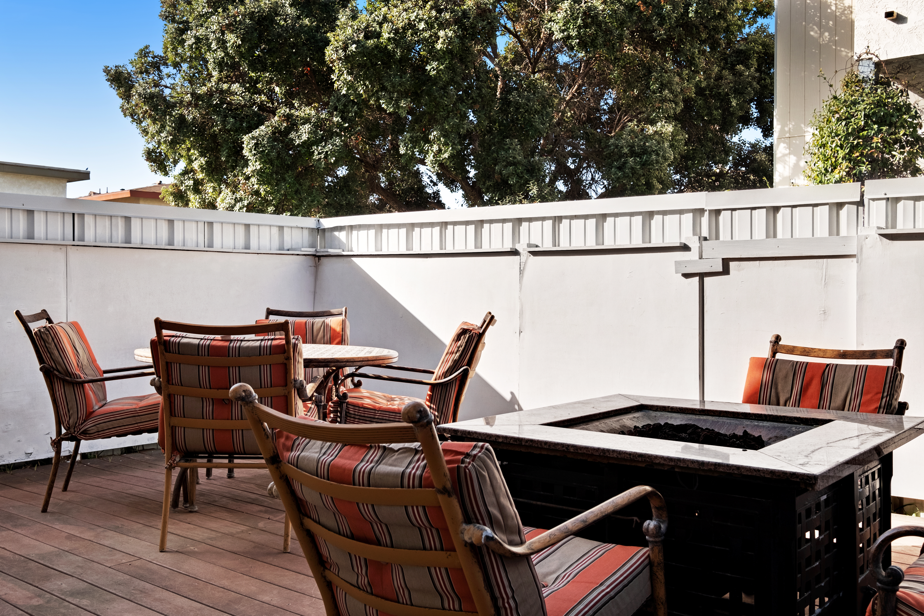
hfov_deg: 55.8
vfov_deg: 38.9
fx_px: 873
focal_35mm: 34
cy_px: 308
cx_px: 462
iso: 400
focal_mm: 22.9
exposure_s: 1/640
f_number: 7.1
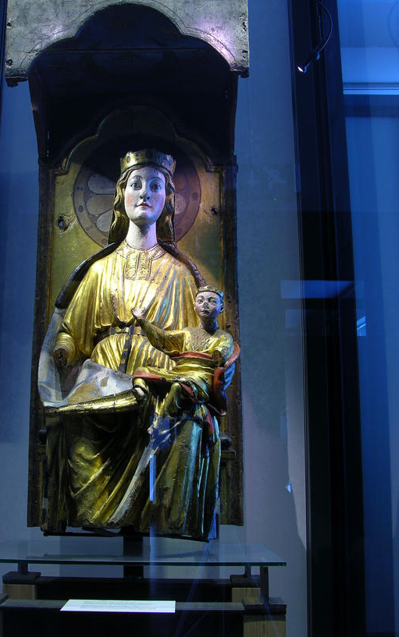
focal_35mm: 43
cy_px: 327
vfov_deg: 46.2
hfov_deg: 29.8
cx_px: 155
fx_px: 748
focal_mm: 8.9
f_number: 6.3
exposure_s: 4
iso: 50
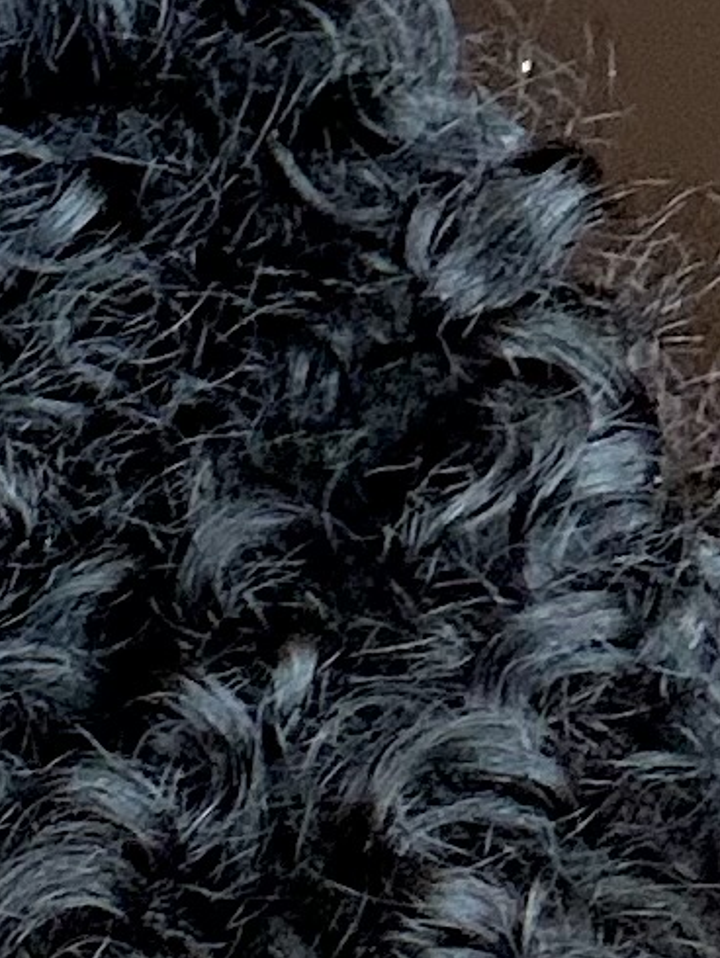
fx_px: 5237
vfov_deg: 10.5
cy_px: 446
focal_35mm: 189
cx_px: -1217
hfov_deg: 7.2
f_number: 1.9
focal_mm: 2.69
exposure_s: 1/81
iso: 80
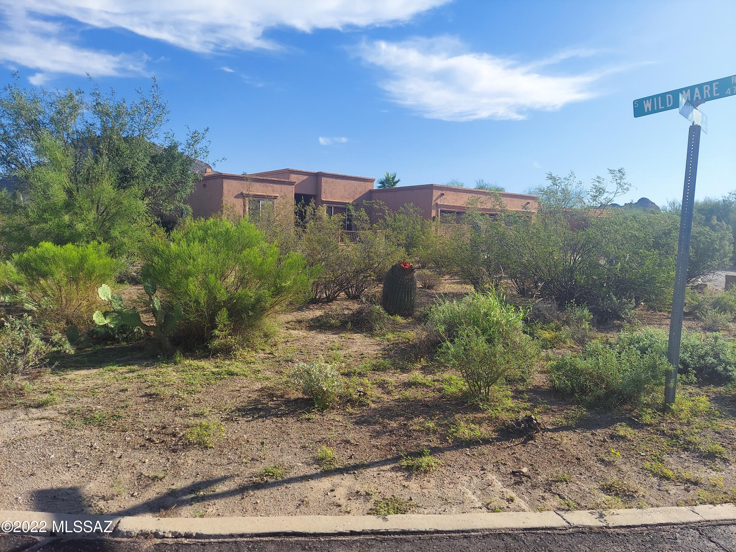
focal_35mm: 24
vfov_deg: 56.8
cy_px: 276
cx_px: 368
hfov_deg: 71.6
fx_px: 510
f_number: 1.8
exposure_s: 1/1441
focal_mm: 5.23
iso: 50
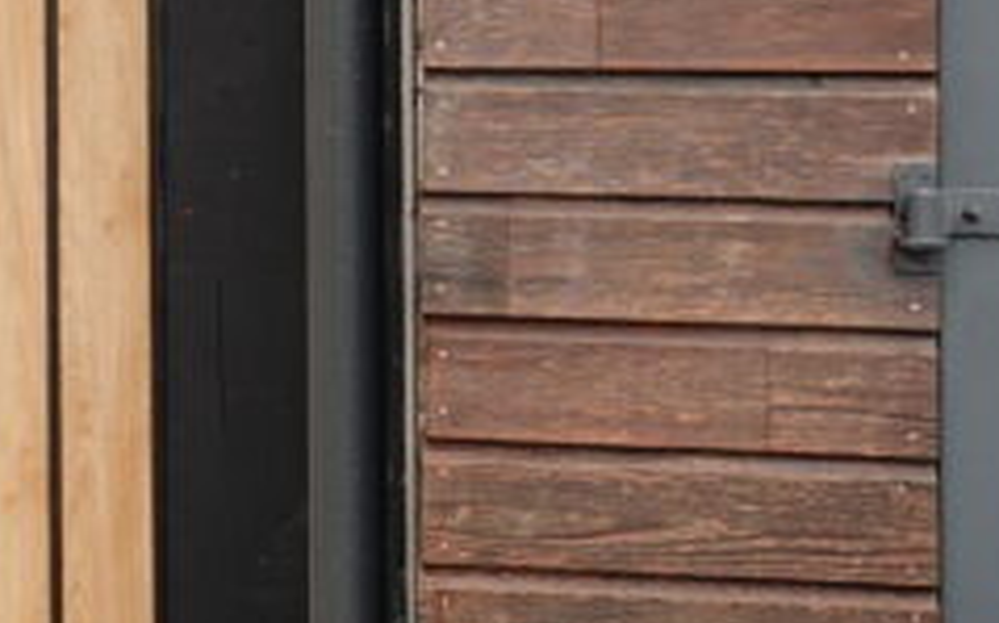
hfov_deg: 17.6
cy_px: -31
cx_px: -543
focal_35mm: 105
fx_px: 2857
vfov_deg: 12.3
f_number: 4
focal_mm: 8.8
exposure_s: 1/100
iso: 125
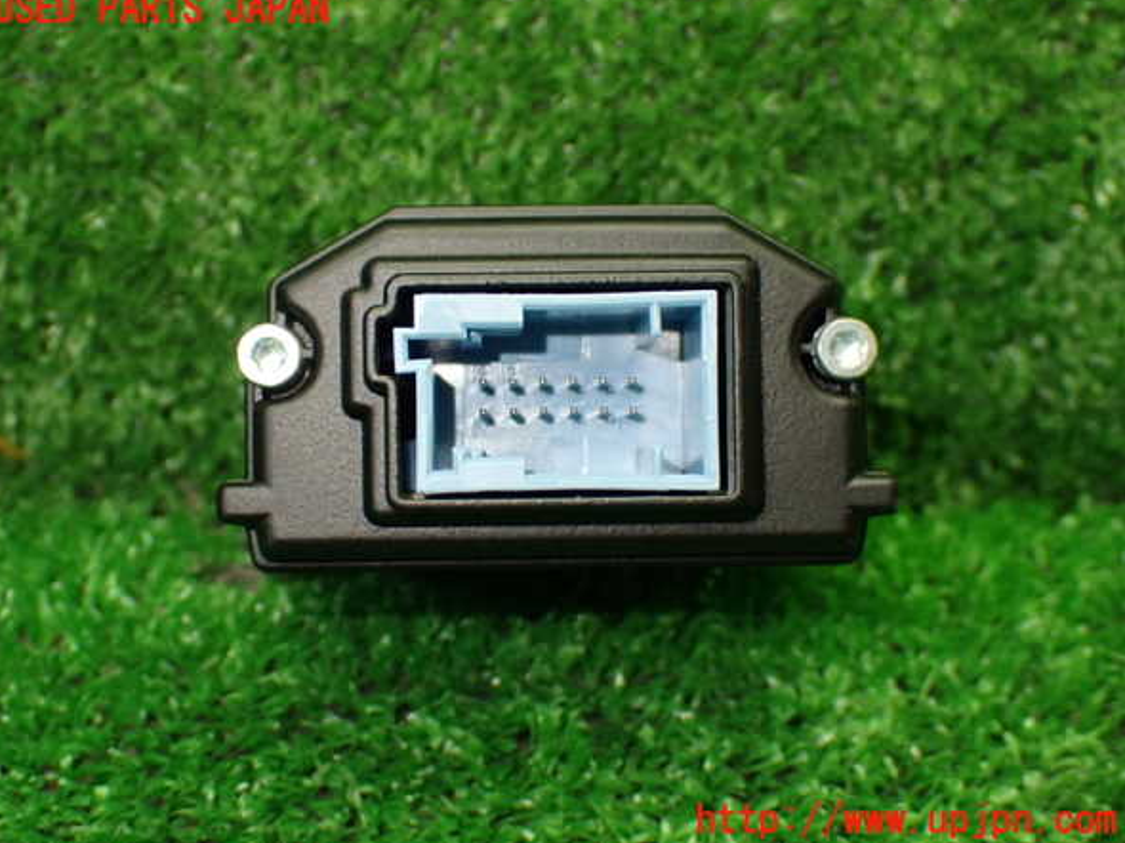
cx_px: 555
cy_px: 416
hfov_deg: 32.7
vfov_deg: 24.8
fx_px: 1917
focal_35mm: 59
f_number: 3.5
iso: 800
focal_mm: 10.35
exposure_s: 1/80
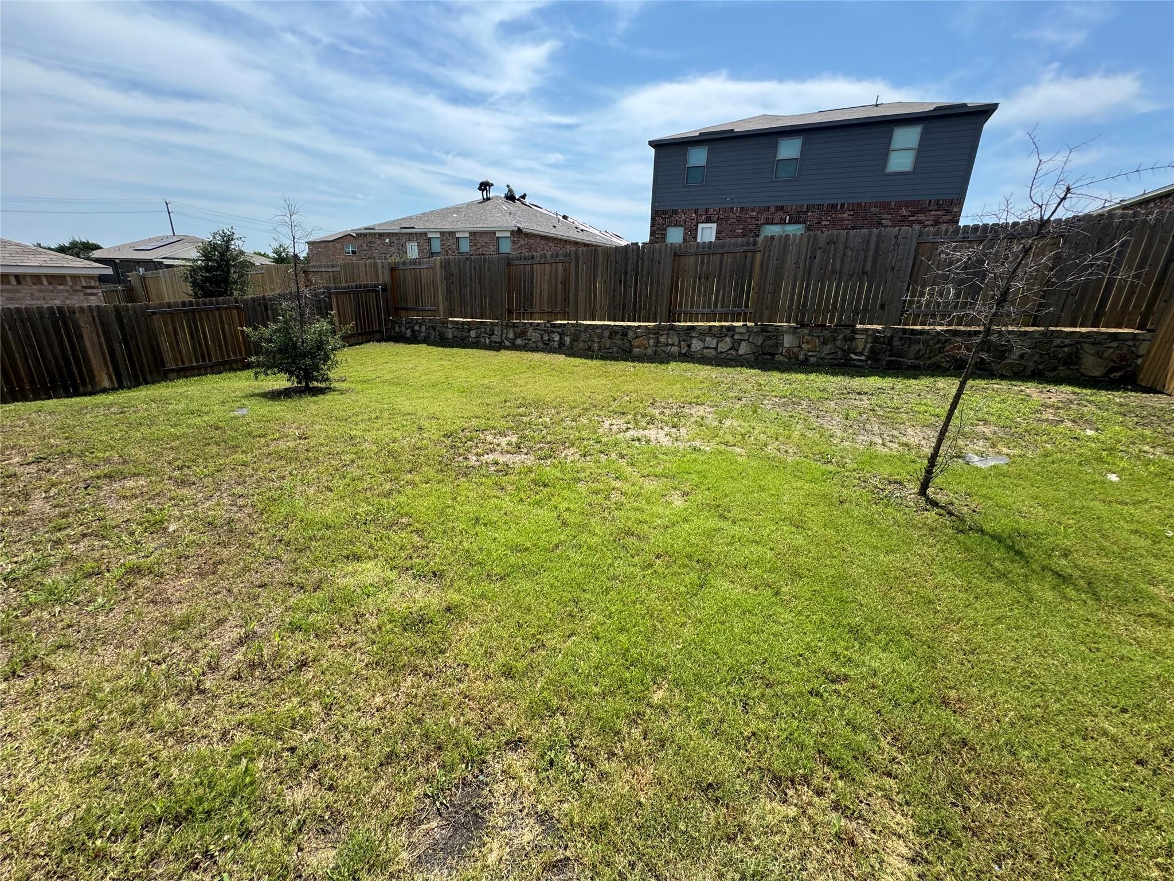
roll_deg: -2.8
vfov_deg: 85.7
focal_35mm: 14
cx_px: 587
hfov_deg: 102.1
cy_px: 440
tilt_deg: -19.5
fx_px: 475
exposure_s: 1/1370
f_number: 2.2
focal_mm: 2.22
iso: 50
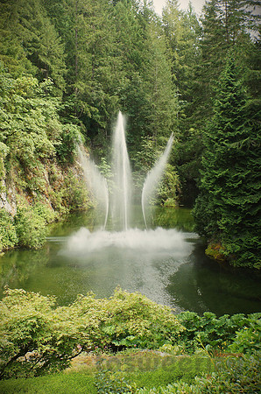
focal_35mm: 45
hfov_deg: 29.7
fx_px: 492
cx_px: 130
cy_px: 197
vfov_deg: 43.7
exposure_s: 1/100
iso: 200
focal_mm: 30
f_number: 9
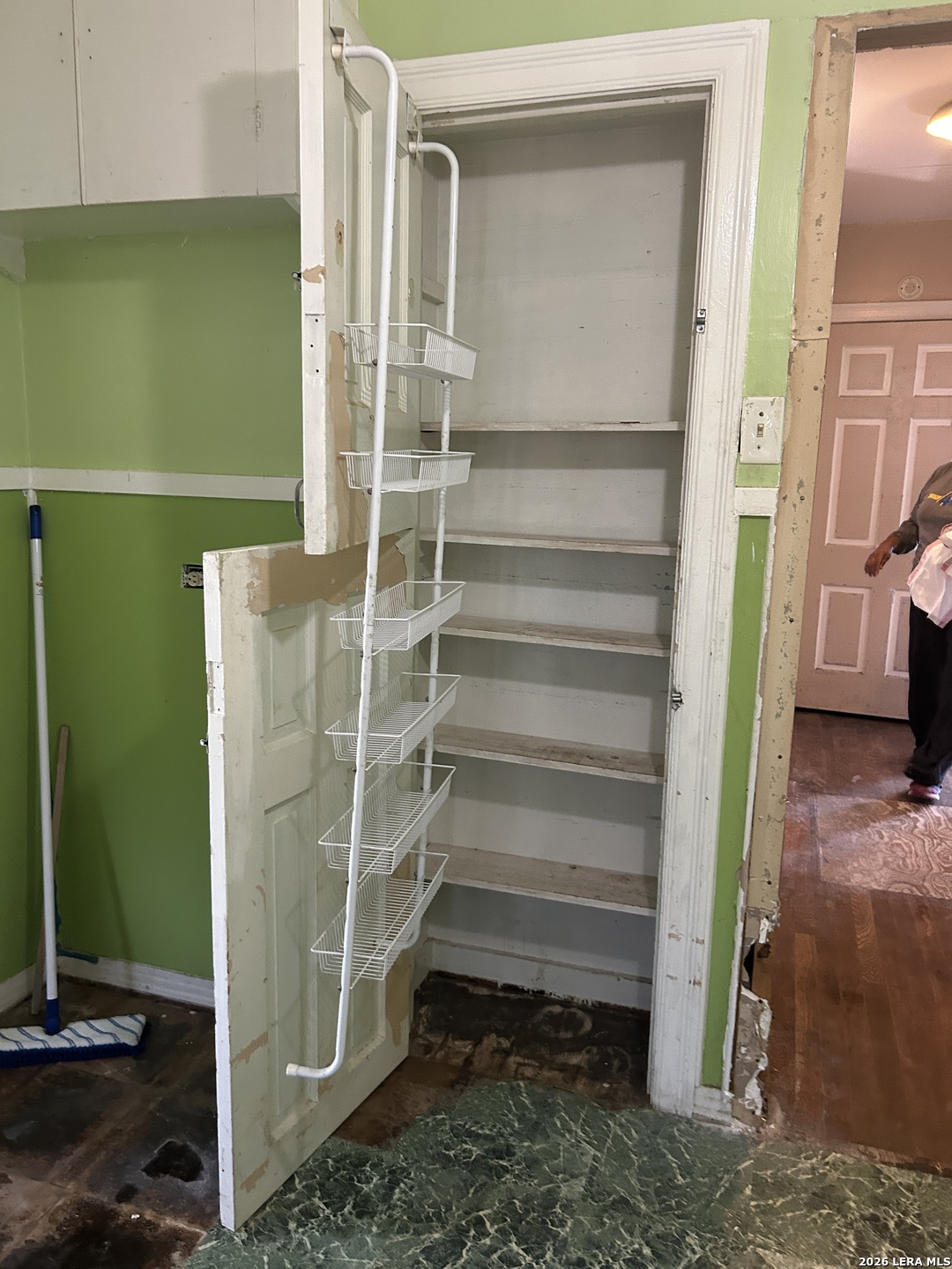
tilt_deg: -9.1
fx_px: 953
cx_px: 476
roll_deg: -0.6
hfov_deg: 53.1
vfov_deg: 67.3
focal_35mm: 26
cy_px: 634
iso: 320
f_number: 1.5
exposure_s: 1/60
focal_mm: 5.7
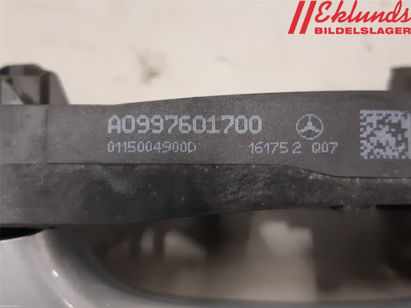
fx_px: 309
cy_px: 154
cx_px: 206
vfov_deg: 53.1
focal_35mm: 26
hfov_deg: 67.3
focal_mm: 3.93
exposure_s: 1/50
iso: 250
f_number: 1.7
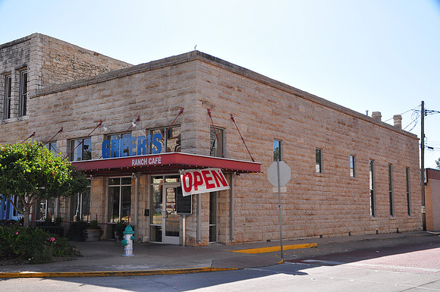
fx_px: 476
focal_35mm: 39
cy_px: 146
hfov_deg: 49.6
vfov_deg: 34.1
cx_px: 220
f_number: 13
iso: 200
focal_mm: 26
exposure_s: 1/160
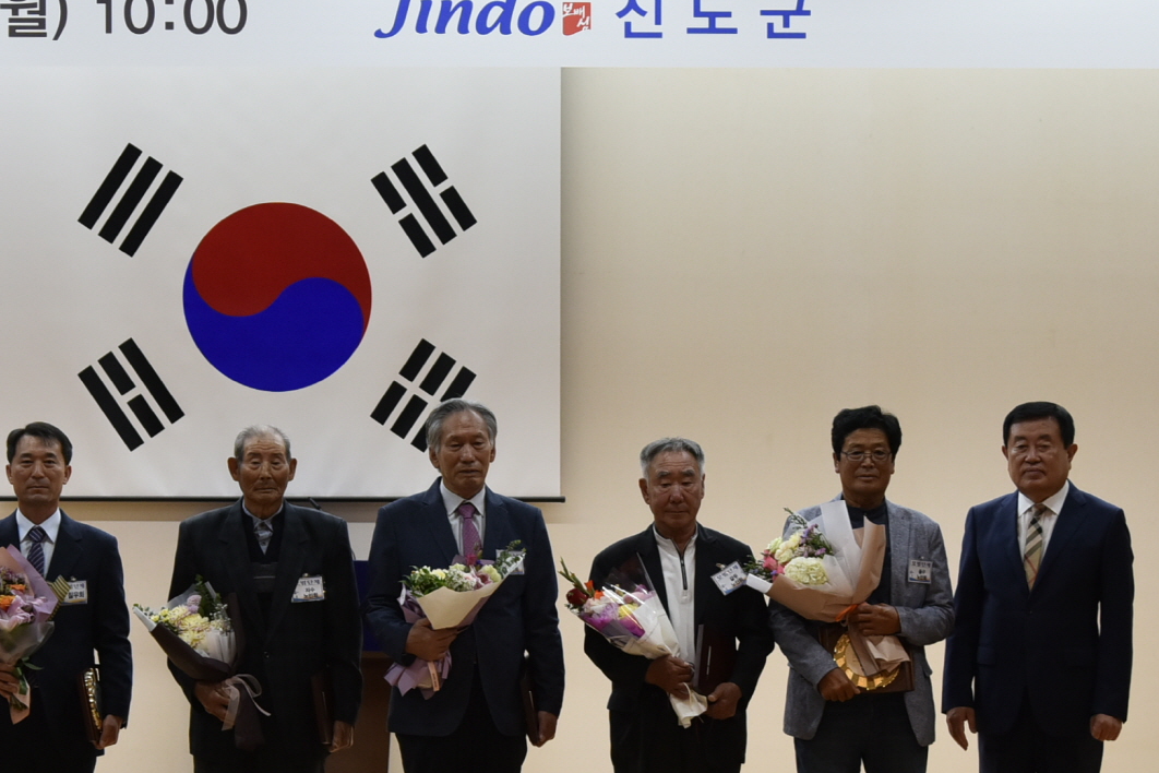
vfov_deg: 12.1
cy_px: 549
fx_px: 3638
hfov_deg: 18.1
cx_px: 445
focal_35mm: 113
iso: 800
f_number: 4.5
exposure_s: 1/100
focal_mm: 50
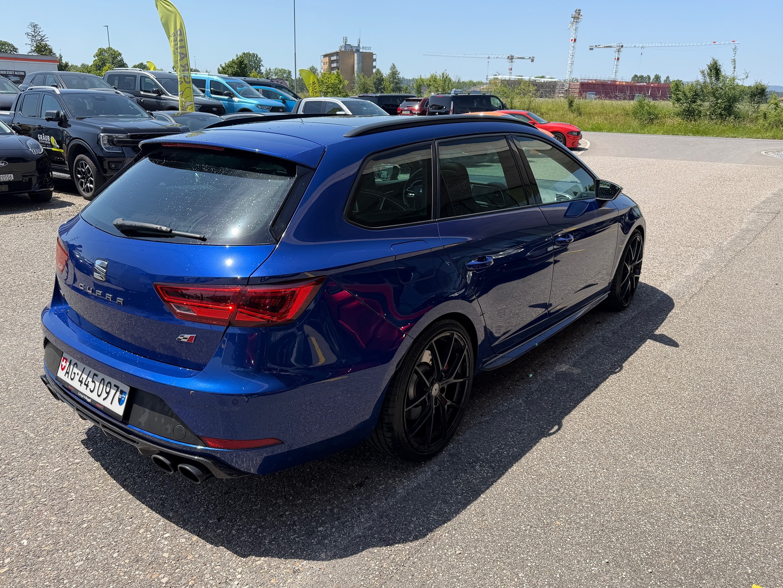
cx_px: 381
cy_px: 299
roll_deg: +1.2
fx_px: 566
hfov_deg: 69.4
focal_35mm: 25
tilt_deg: -16.5
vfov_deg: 54.9
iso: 80
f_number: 1.78
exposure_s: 1/2611
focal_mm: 6.76
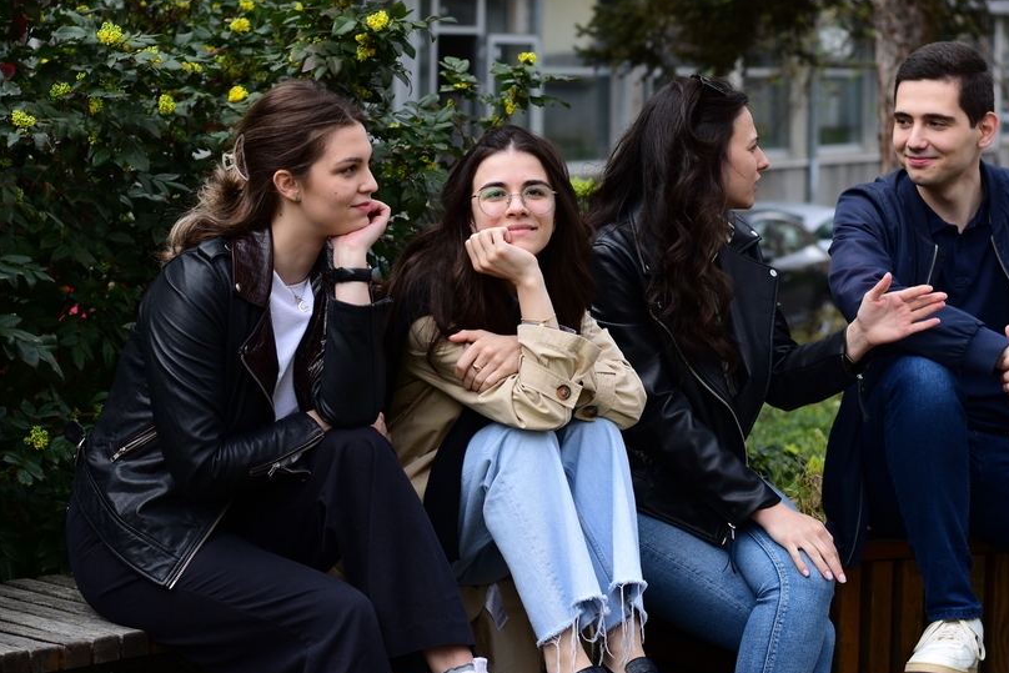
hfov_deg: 21.5
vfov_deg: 14.4
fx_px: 2663
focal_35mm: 95
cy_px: 289
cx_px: 516
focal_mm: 50
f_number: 3.2
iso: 100
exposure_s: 1/500
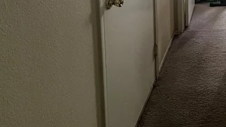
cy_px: -58
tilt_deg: -6.1
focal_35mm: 38
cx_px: 261
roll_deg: -1.3
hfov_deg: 40.2
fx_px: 228
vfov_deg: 24.8
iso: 400
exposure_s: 1/60
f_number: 1.8
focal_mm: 1.57
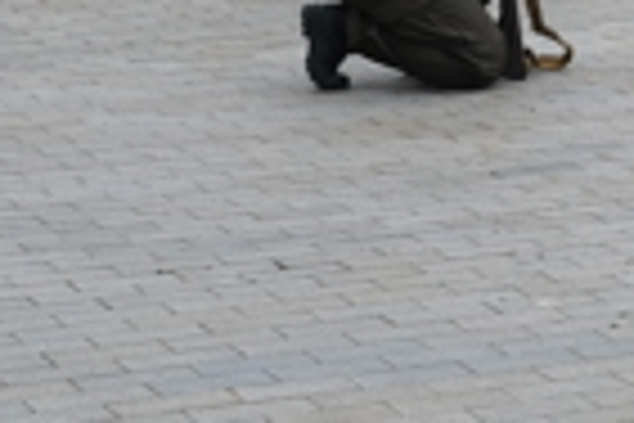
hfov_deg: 10.8
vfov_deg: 7.7
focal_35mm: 175
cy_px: -212
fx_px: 3082
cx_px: 1219
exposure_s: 1/200
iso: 160
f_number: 5.6
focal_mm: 22.3
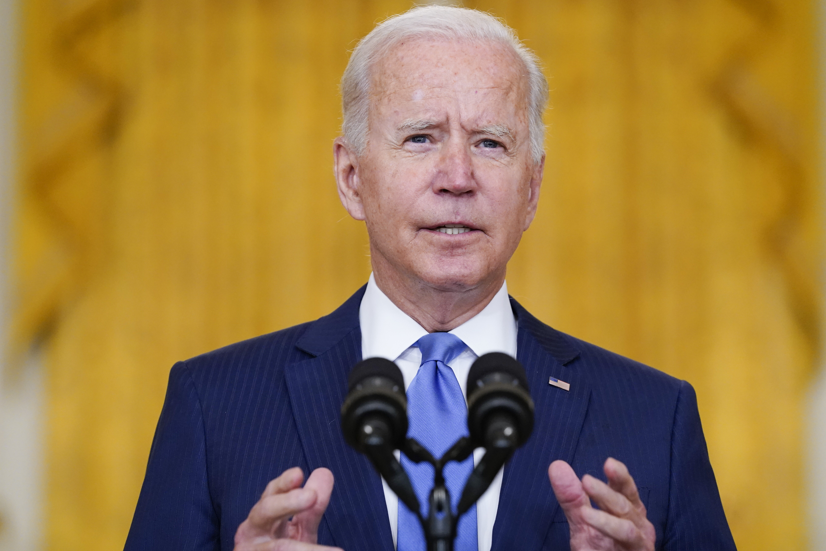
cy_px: 287
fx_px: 5094
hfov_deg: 9.3
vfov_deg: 6.2
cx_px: 420
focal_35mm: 222
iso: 4000
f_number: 4
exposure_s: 1/250
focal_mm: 200
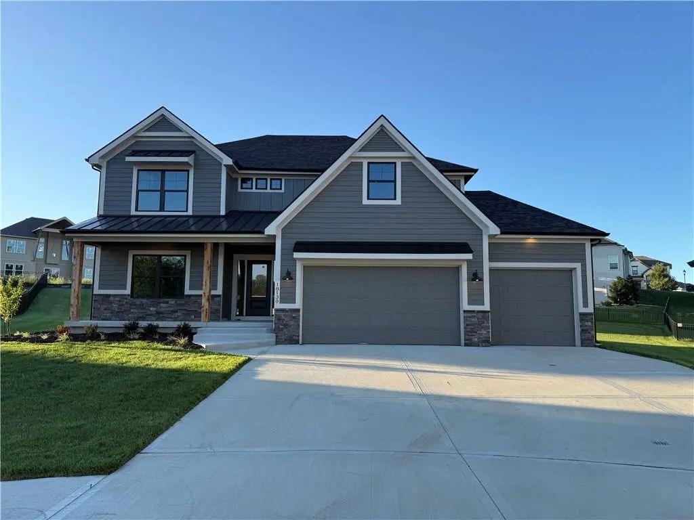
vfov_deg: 56.8
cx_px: 347
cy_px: 260
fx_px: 481
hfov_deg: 71.6
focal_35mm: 24
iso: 80
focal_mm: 6.76
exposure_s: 1/1361
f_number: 1.78
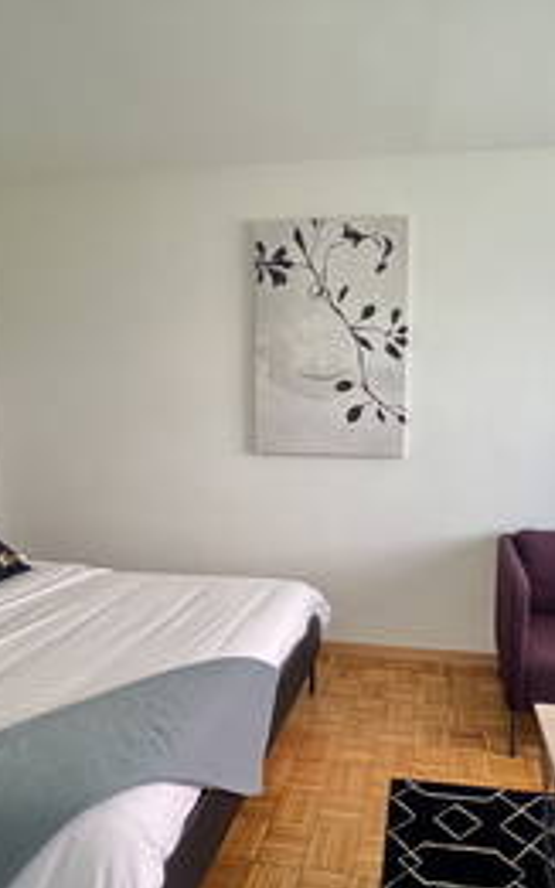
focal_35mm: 19
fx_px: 460
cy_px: 456
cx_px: 371
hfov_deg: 60.7
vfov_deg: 88.0
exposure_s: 1/49
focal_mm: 1.57
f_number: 1.8
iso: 1000
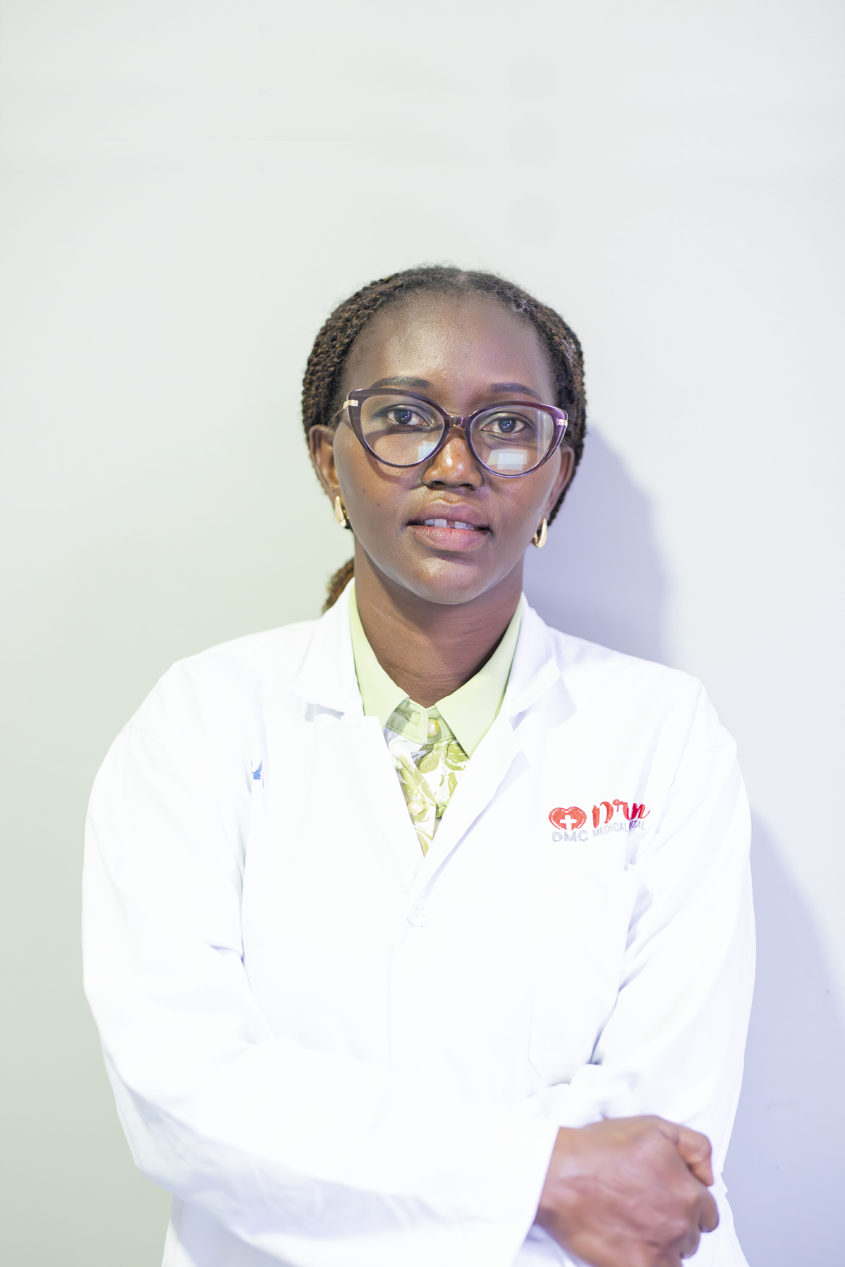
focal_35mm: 50
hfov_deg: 27.0
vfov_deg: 39.6
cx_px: 422
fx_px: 1760
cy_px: 634
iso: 6400
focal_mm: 50
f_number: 3.2
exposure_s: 1/100
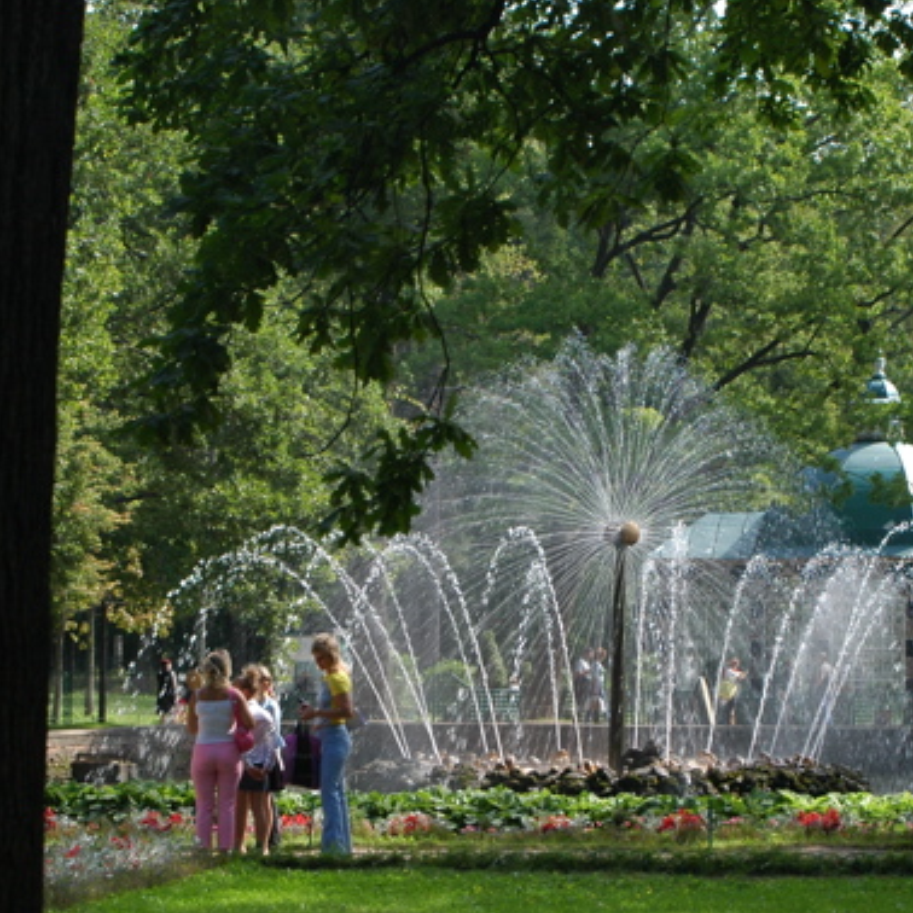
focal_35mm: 162
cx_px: 597
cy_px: 485
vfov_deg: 10.8
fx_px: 4826
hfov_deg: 10.8
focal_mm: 75
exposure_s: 1/100
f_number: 9
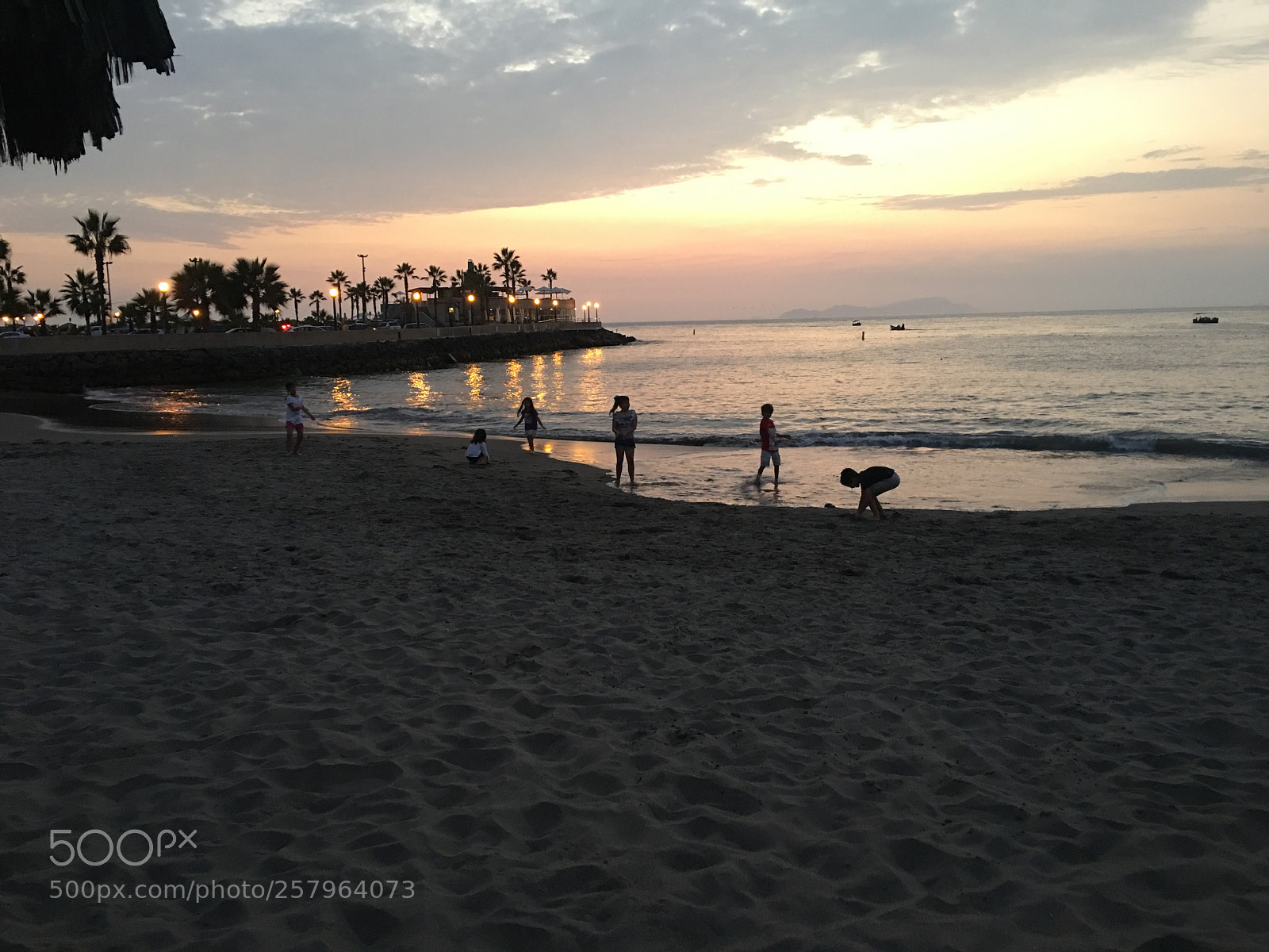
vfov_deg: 48.2
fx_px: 1063
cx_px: 634
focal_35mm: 29
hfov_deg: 61.7
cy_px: 476
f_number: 2.2
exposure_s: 1/10
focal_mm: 4.15
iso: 80
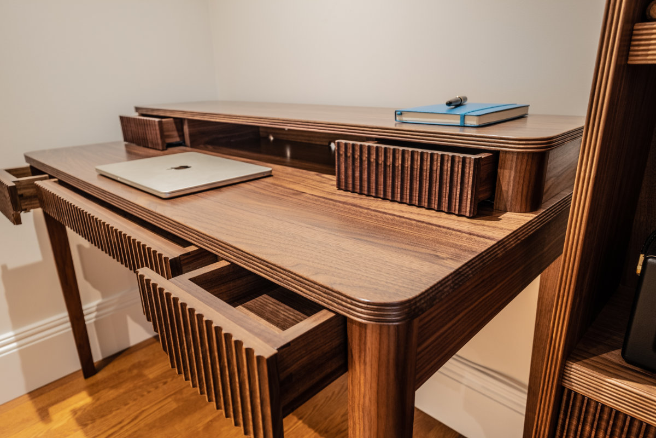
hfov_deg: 76.1
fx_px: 419
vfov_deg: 55.1
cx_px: 328
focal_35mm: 23
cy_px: 219
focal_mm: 15.1
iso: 200
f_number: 4
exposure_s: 1
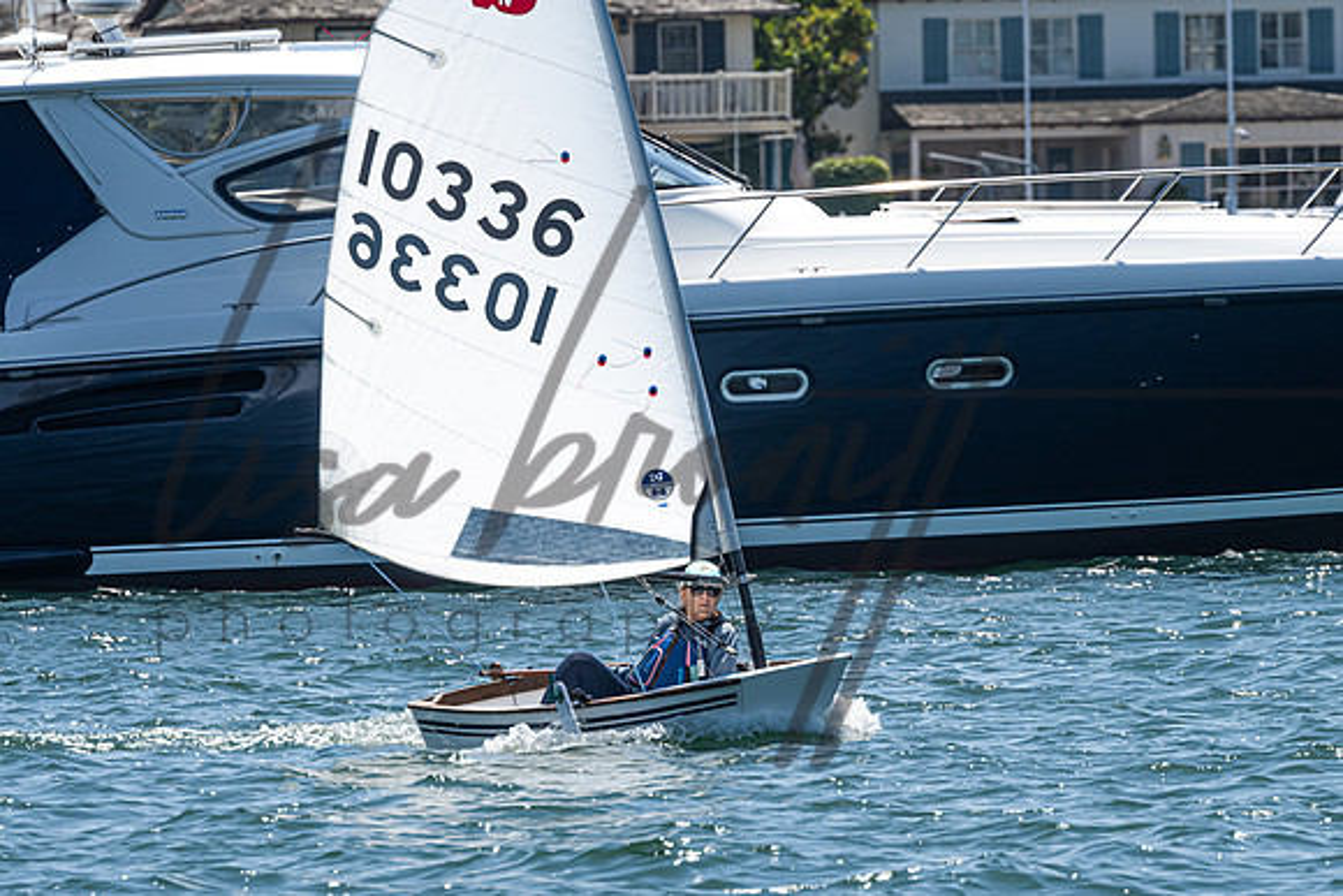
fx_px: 20472
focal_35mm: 549
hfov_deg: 3.8
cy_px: 585
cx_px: 648
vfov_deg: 2.5
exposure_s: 1/640
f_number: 11
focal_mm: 400
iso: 400
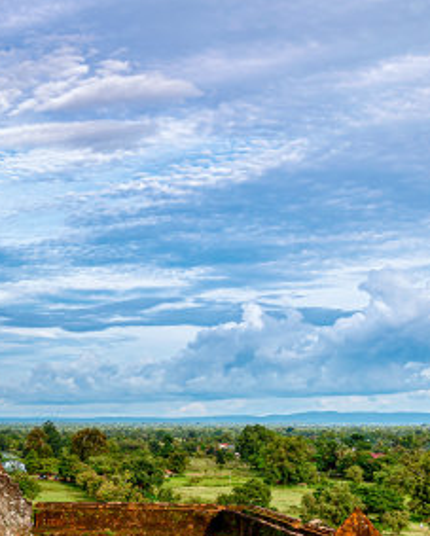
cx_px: -144
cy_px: 370
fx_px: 1128
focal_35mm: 71
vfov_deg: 26.5
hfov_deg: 19.7
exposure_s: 1/200
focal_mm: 35
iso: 100
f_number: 9
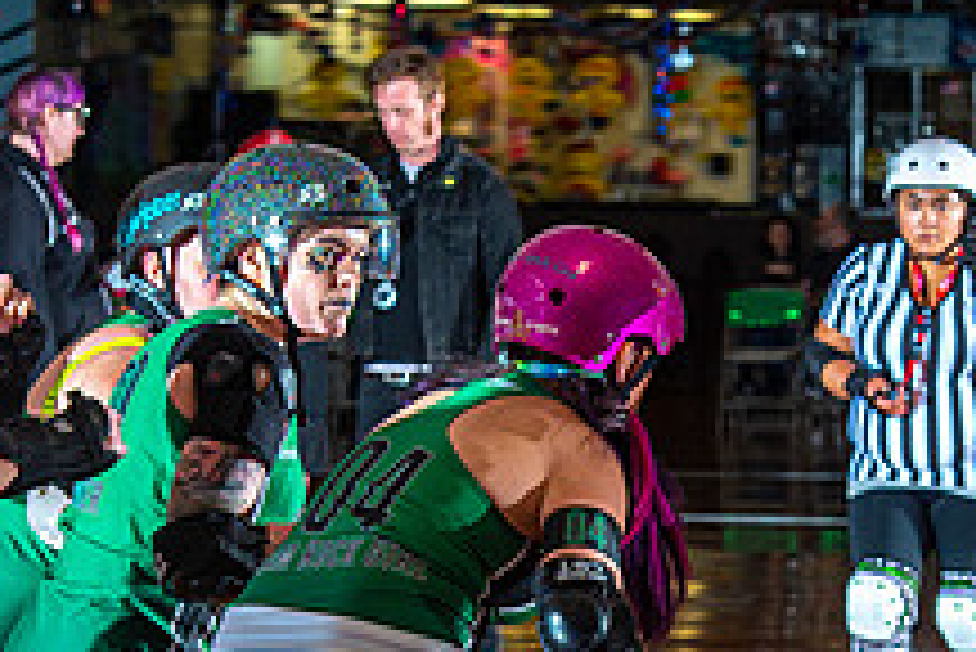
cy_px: 767
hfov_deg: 8.1
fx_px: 6891
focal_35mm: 254
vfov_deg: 5.4
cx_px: 553
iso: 640
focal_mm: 95
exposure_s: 1/160
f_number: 7.1
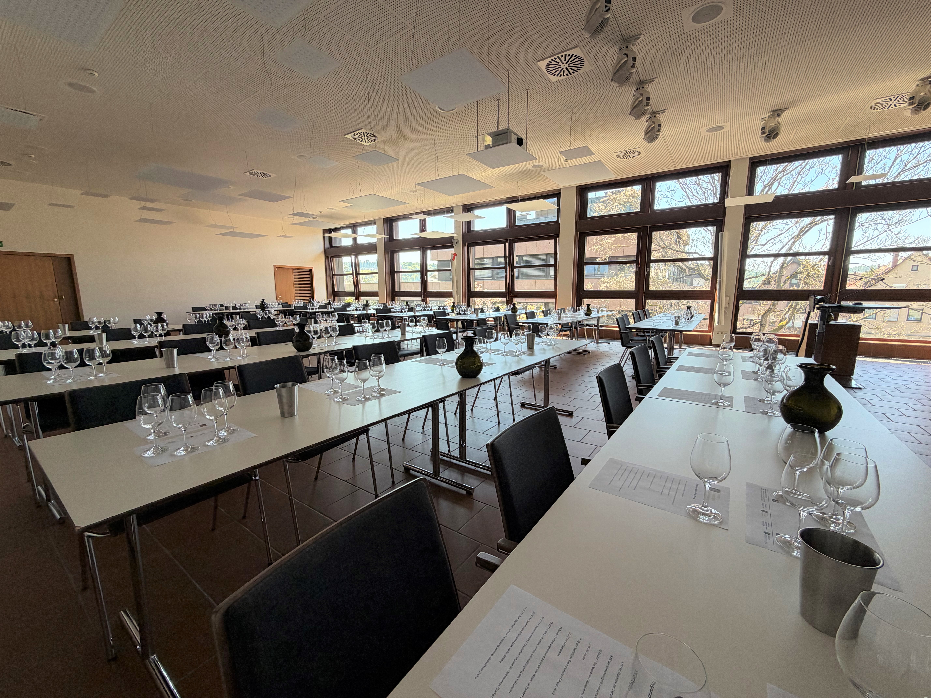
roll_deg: +0.8
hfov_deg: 102.1
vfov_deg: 85.7
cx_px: 466
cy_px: 349
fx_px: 377
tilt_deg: -7.7
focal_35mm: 14
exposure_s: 1/121
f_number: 2.2
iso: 64
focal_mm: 2.22
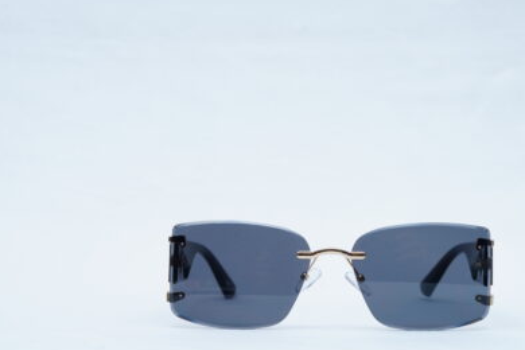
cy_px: 262
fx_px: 1123
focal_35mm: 77
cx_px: 337
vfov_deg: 17.6
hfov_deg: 26.2
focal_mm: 50
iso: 200
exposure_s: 1/160
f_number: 9
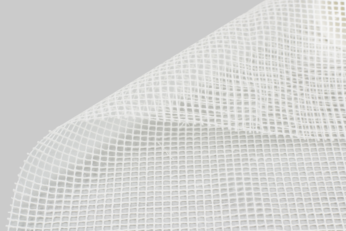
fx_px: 721
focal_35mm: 75
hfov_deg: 27.0
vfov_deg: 18.2
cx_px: 173
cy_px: 116
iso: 100
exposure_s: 1/13
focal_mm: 50
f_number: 10
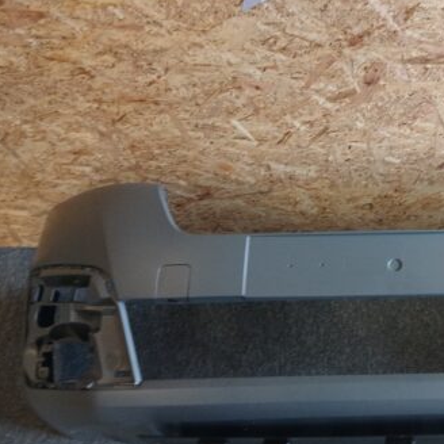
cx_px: 379
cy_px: 194
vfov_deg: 40.0
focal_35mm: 42
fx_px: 609
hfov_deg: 38.0
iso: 250
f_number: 1.8
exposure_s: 1/33.3
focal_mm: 3.98
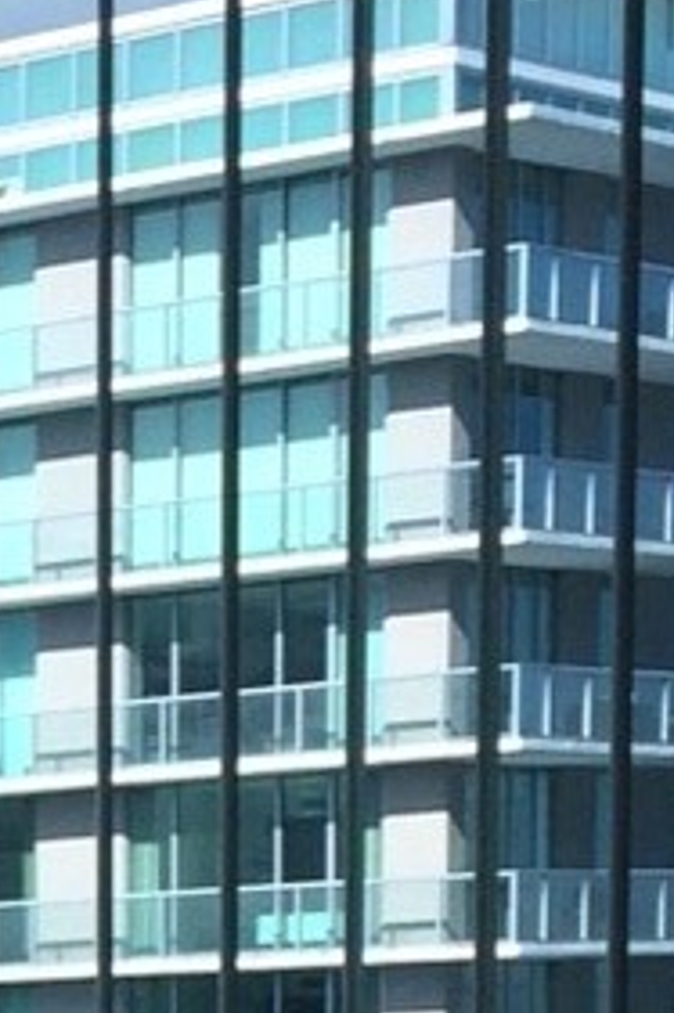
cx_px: -952
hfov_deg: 7.4
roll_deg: +2.8
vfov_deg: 11.2
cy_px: 1792
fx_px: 4836
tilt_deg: -10.2
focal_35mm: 172
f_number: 2.2
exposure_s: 1/733
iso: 32
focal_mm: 4.15
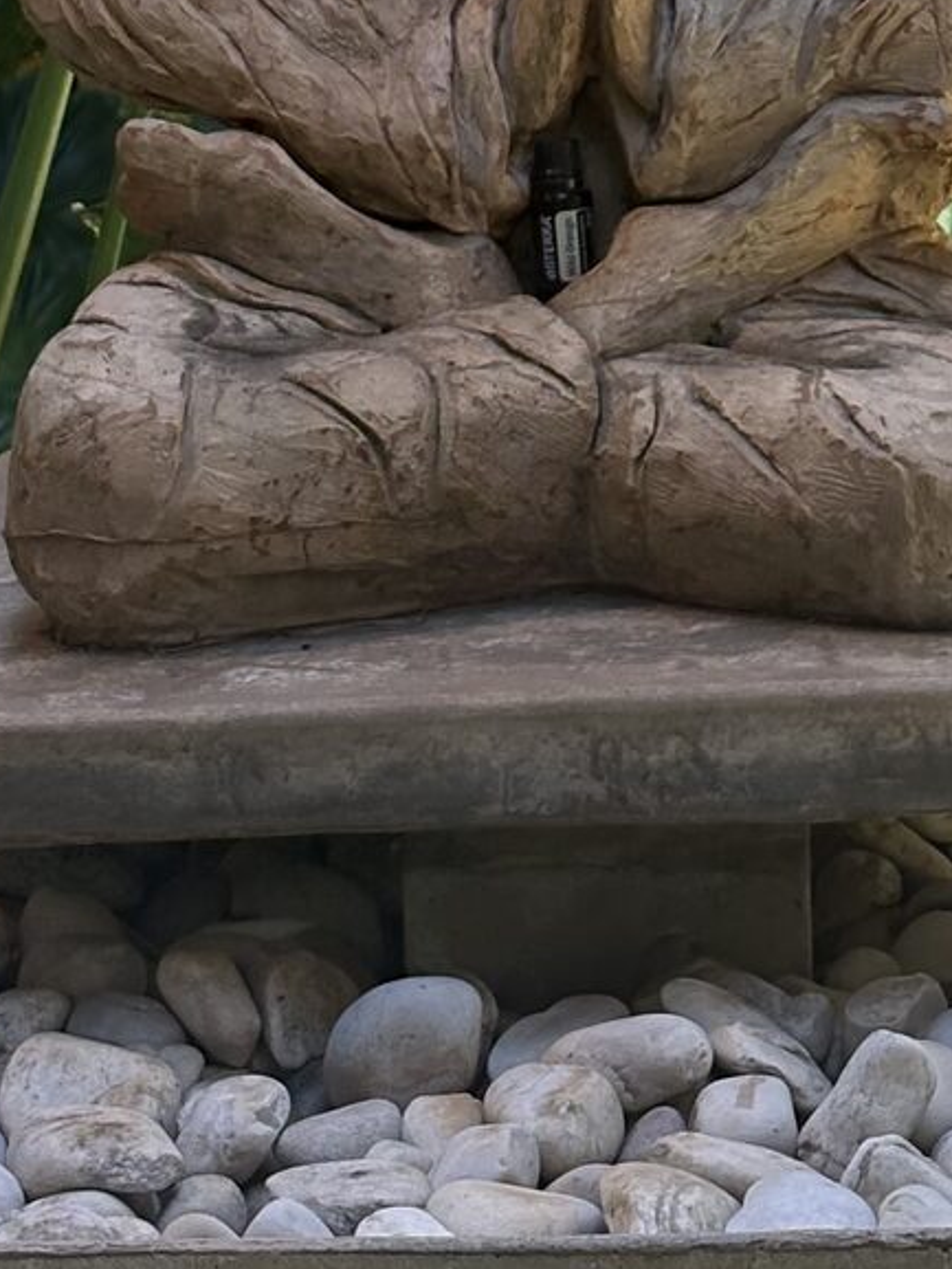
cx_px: 710
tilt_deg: +0.3
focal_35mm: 173
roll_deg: +0.3
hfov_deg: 8.6
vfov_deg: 10.9
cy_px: -728
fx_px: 6341
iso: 64
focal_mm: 5.96
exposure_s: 1/232
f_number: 1.6
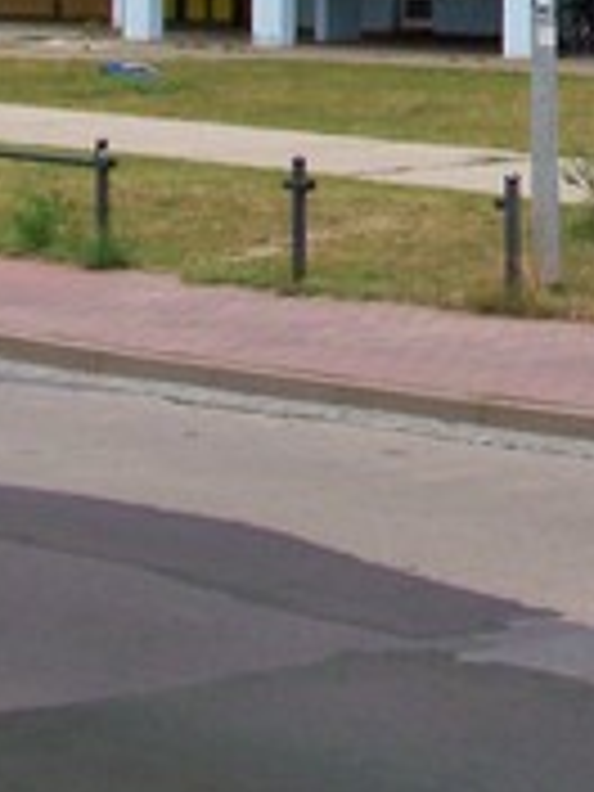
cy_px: -277
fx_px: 2997
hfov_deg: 11.0
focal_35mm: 131
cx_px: 819
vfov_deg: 14.3
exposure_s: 1/1250
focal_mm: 5.85
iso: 125
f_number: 4
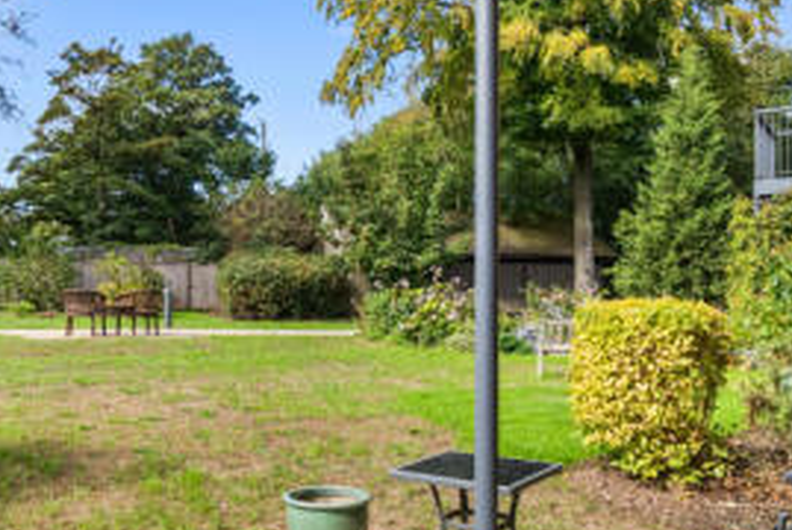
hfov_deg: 54.8
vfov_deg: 39.0
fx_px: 749
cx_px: 277
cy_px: 249
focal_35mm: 34
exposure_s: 1/800
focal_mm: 14
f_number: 7.1
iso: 400
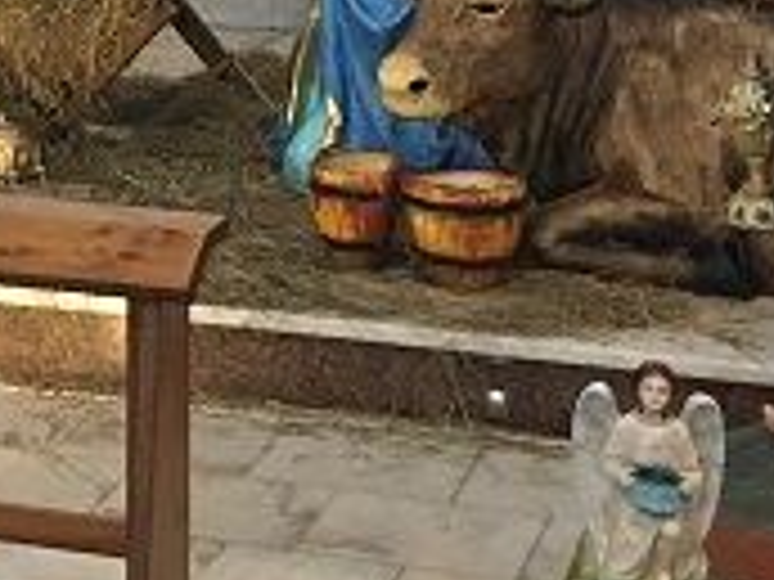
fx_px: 3041
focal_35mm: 136
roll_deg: -0.3
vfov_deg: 10.5
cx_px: -335
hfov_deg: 13.7
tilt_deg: -0.8
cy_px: -339
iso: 200
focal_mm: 4.15
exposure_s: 1/33
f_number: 2.2
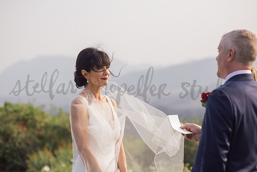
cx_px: 128
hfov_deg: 23.9
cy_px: 86
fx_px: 607
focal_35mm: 85
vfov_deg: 16.1
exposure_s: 1/1600
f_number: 2.5
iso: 160
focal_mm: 85
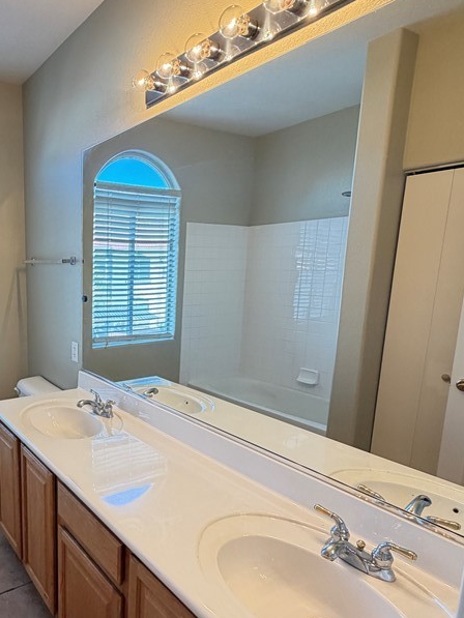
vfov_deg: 71.4
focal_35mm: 24
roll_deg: +0.8
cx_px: 84
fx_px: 429
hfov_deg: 52.6
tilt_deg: -9.8
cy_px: 342
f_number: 2.2
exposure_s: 1/60
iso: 200
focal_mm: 2.22
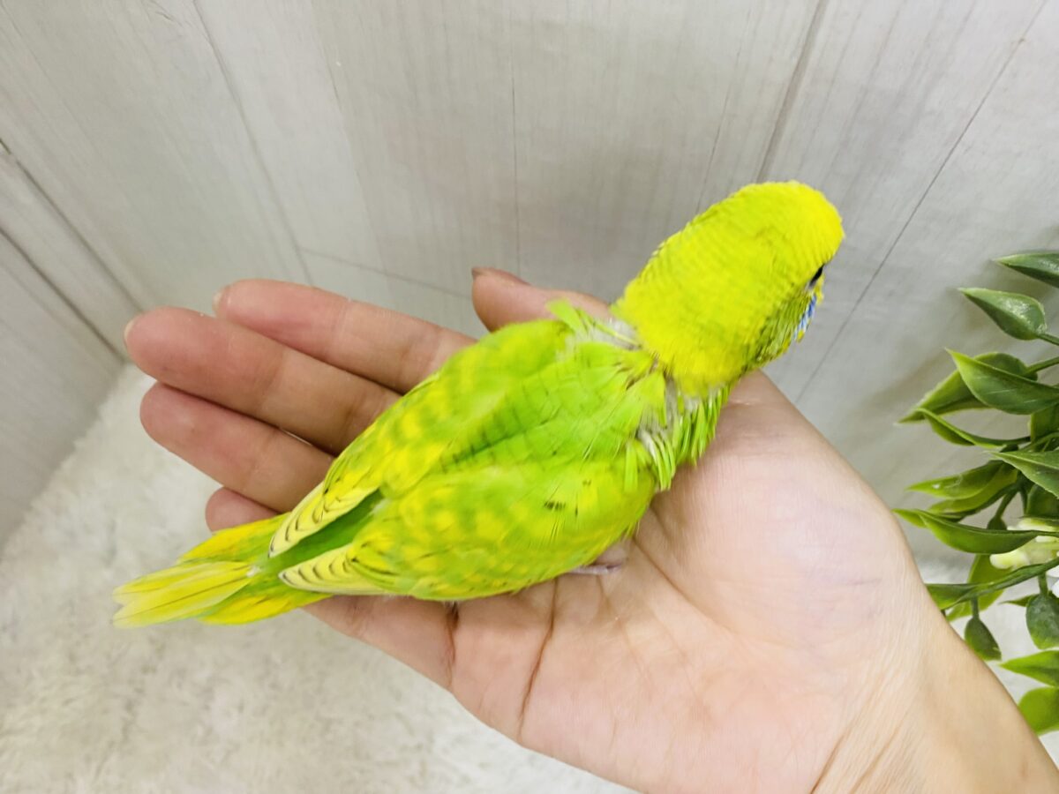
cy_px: 397
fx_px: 765
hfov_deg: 69.4
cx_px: 530
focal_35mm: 25
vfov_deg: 54.9
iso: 80
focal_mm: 4.25
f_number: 1.8
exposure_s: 1/50
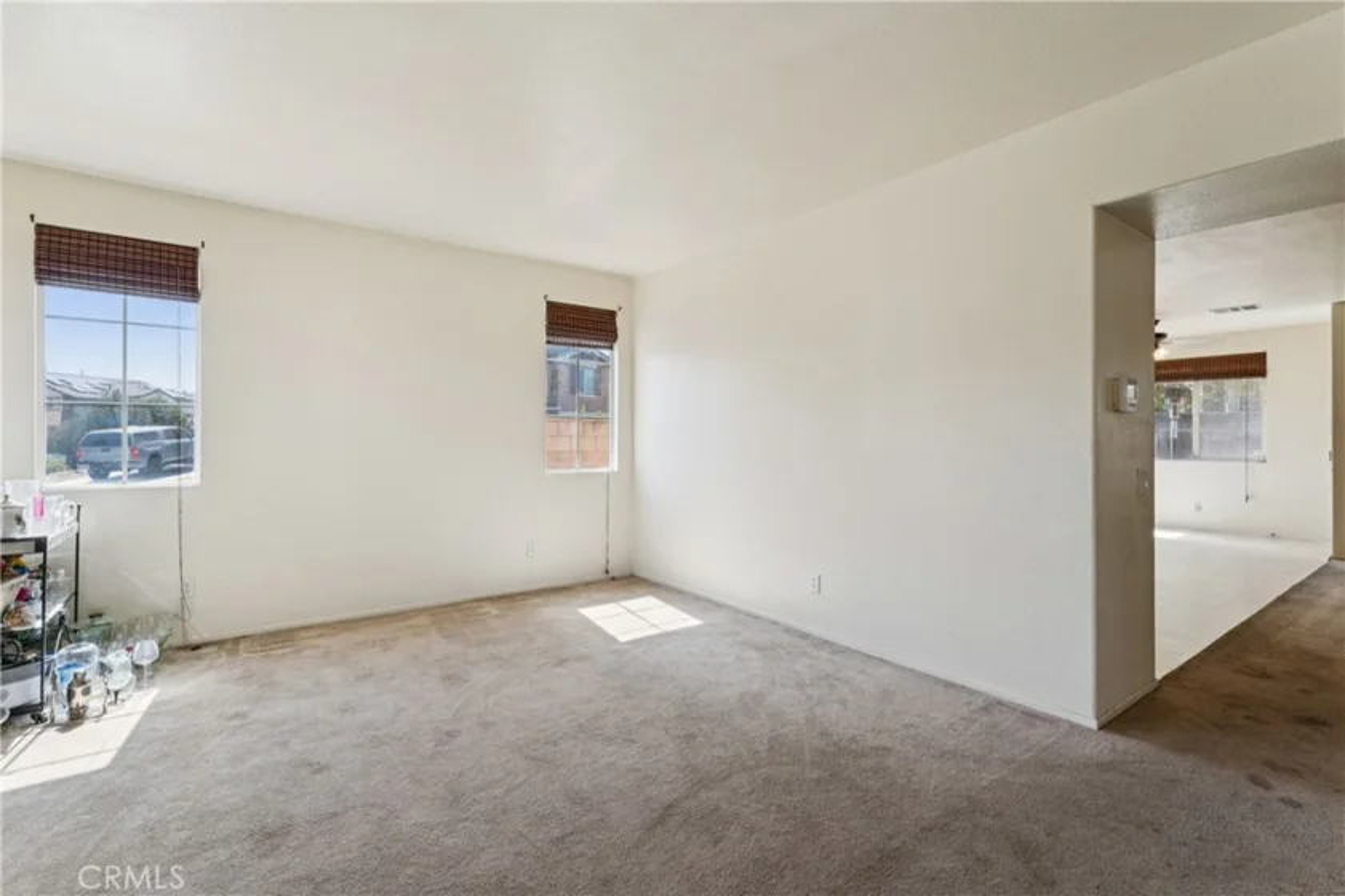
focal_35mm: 16
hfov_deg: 95.4
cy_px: 448
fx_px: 612
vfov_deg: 72.3
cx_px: 672
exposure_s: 1/10
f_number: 13
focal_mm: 16.4
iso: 100
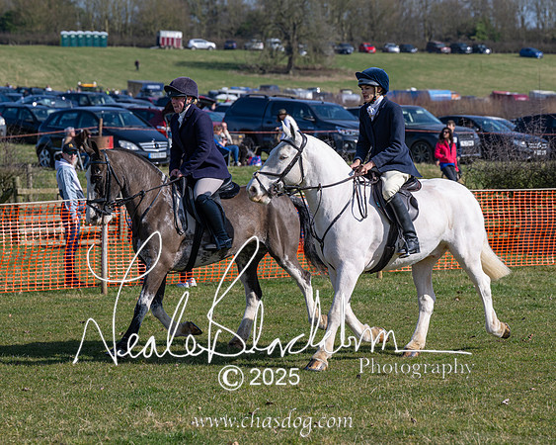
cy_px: 186
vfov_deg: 12.1
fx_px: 2101
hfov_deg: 15.1
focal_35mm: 128
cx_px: 312
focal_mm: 95
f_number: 4
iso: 100
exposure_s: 1/1600
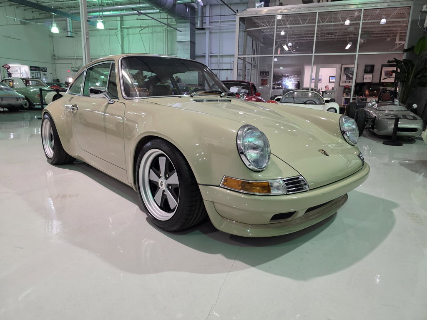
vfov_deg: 58.9
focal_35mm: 23
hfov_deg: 73.9
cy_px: 160
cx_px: 214
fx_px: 284
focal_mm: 6.3
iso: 400
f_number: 1.7
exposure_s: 1/120
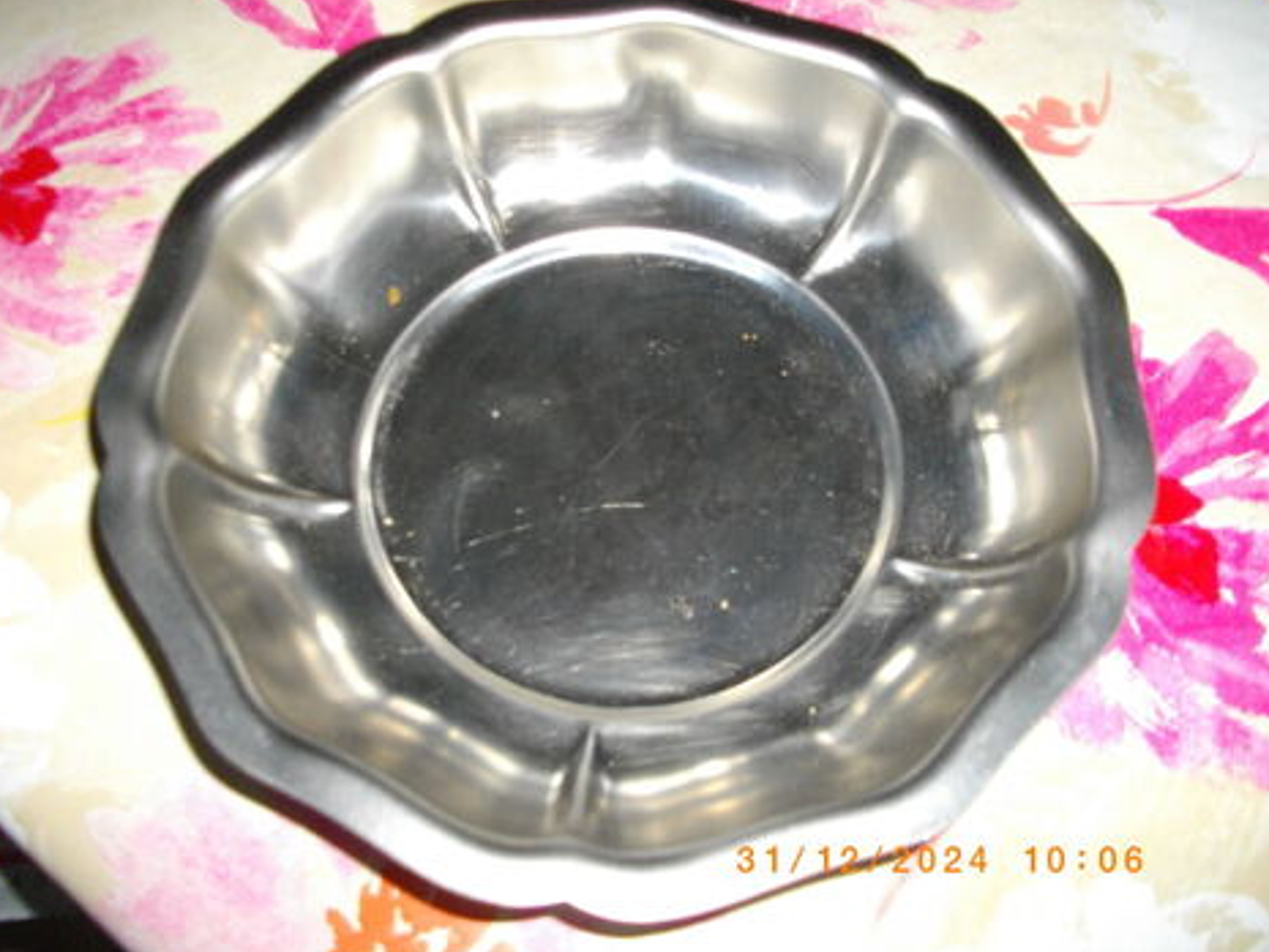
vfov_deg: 43.0
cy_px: 475
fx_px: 1210
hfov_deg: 55.3
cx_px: 622
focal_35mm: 33
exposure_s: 1/50
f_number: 2.9
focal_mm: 5.7
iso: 200
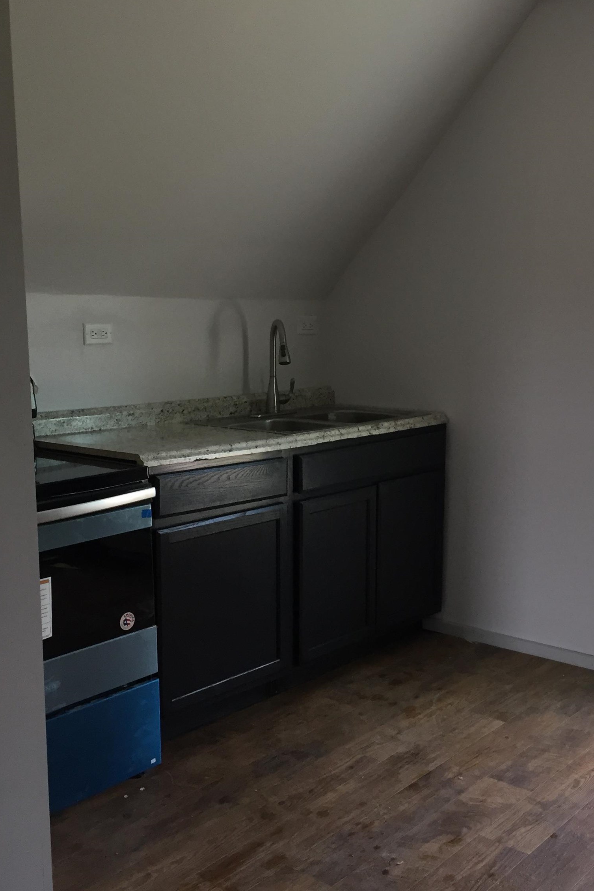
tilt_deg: -8.7
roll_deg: -0.1
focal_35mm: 41
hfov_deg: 32.4
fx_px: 1015
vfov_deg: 47.4
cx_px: 381
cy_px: 443
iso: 32
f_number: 2.2
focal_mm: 4.15
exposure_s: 1/30
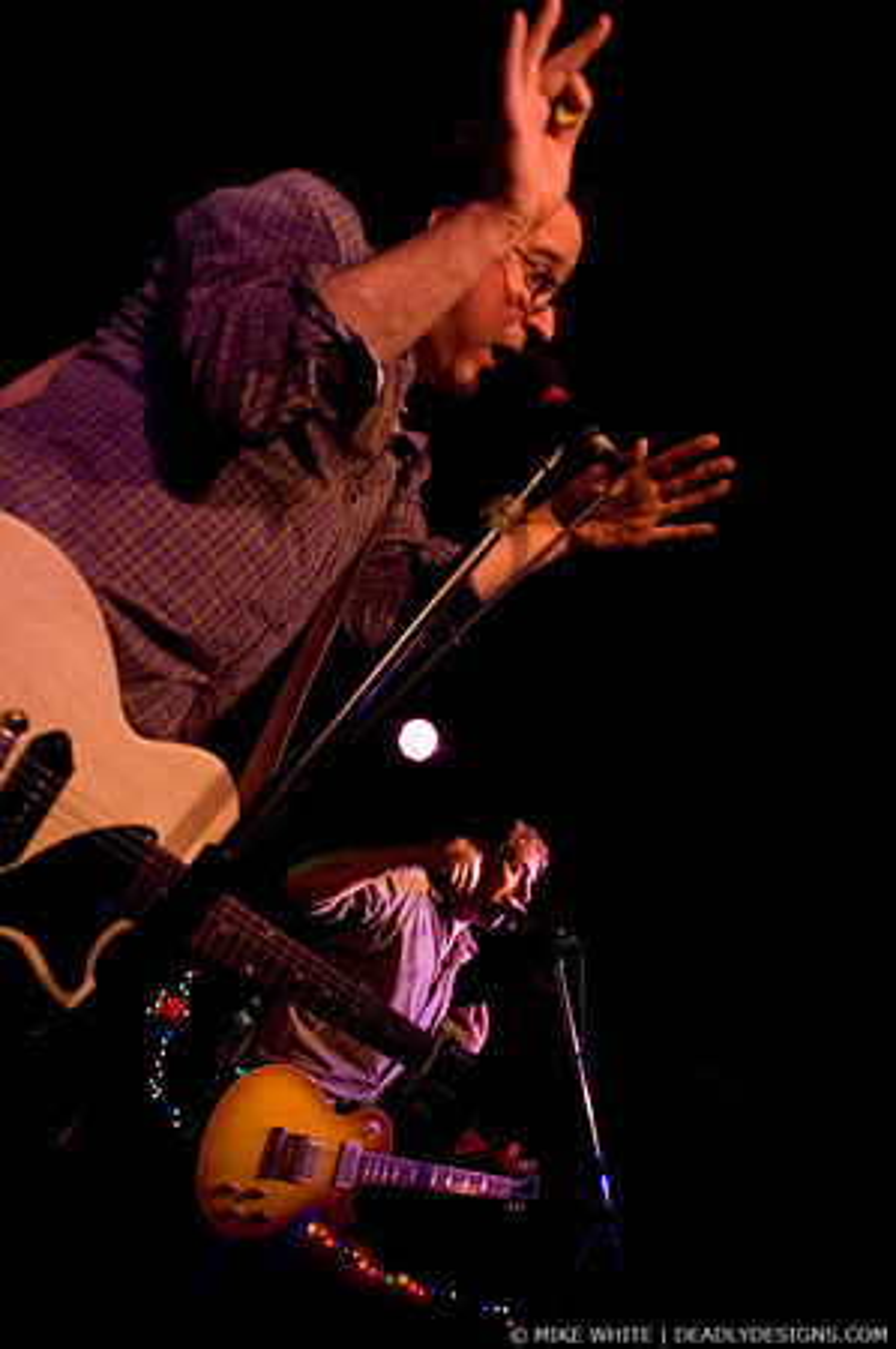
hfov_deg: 43.5
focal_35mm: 30
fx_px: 1123
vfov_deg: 62.0
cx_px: 448
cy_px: 674
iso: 800
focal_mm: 20
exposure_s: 1/40
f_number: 2.8
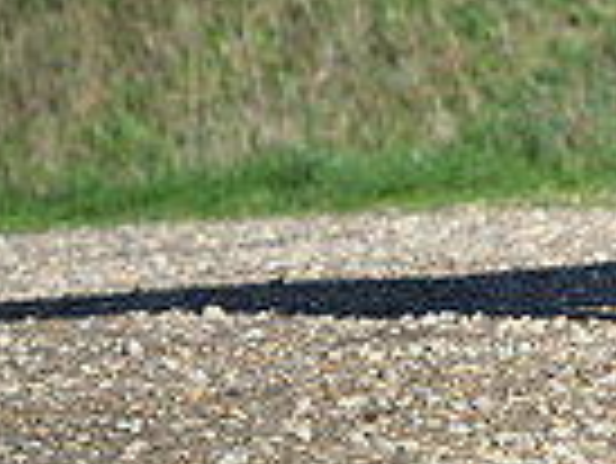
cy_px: -358
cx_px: 1210
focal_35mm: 632
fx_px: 11256
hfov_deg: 3.1
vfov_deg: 2.4
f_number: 3.5
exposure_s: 1/1250
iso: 140
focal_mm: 155
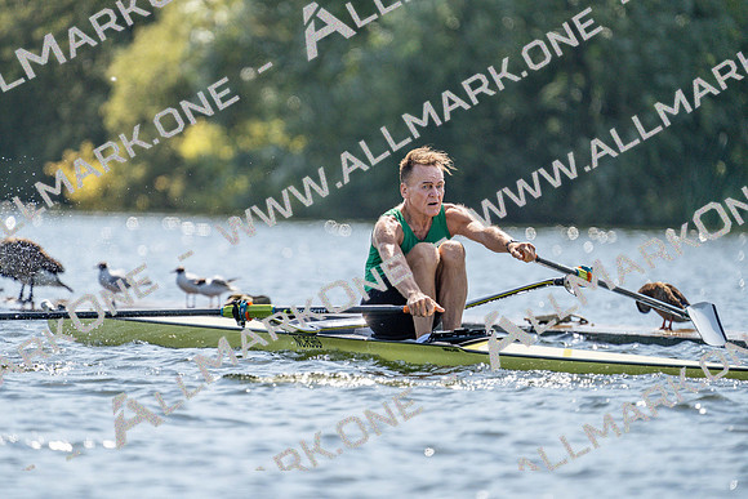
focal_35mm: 600
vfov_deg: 2.3
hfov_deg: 3.4
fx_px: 12469
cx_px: 374
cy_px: 250
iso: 400
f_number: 6.3
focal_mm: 600
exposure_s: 1/2000
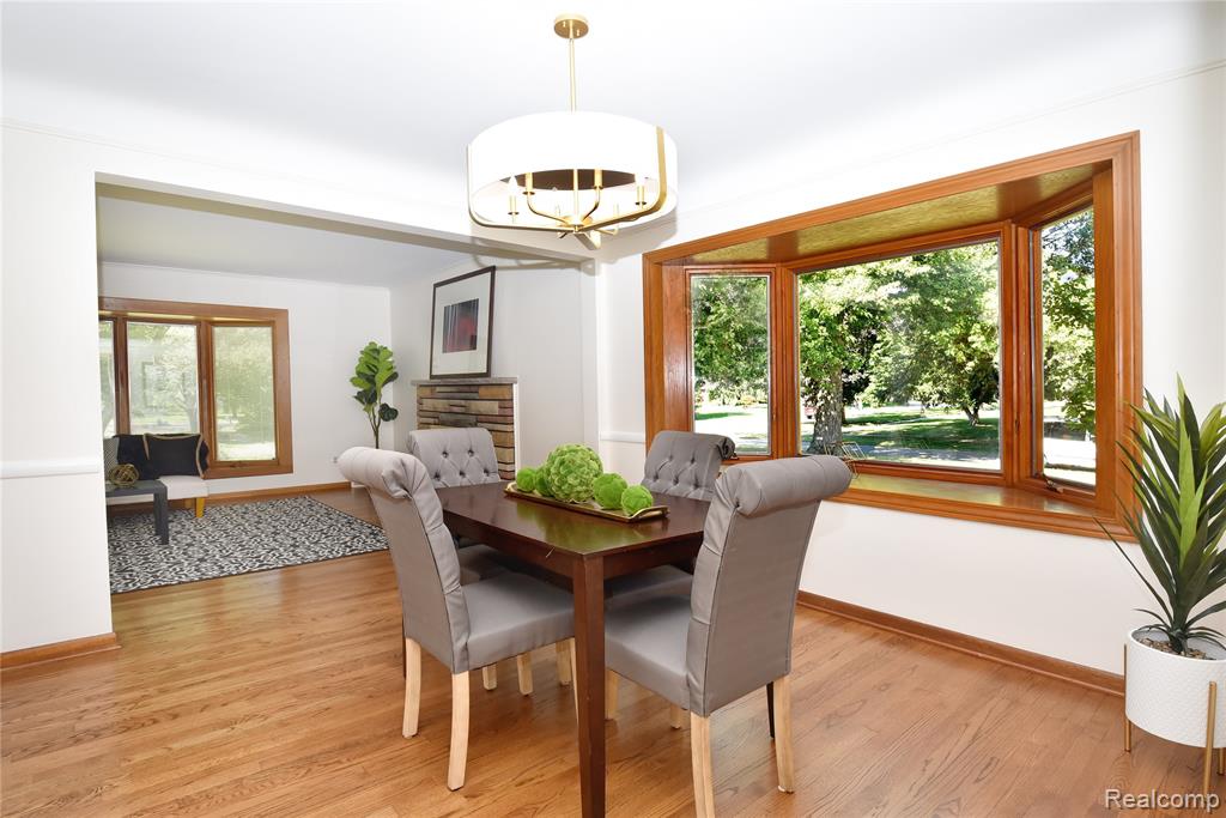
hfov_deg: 93.3
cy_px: 409
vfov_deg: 70.5
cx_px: 613
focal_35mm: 17
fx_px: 579
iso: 640
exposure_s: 1/60
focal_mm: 17
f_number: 9
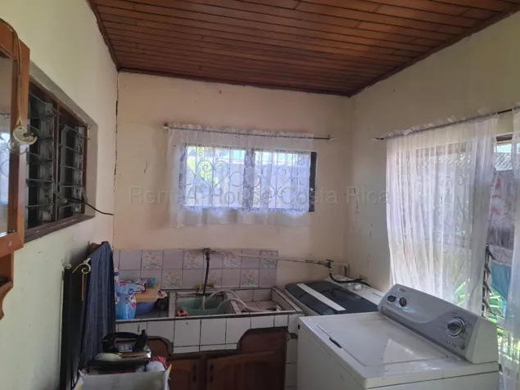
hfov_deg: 73.9
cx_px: 260
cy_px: 195
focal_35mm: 23
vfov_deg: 58.9
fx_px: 345
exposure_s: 1/120
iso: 125
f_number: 1.8
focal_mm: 5.54
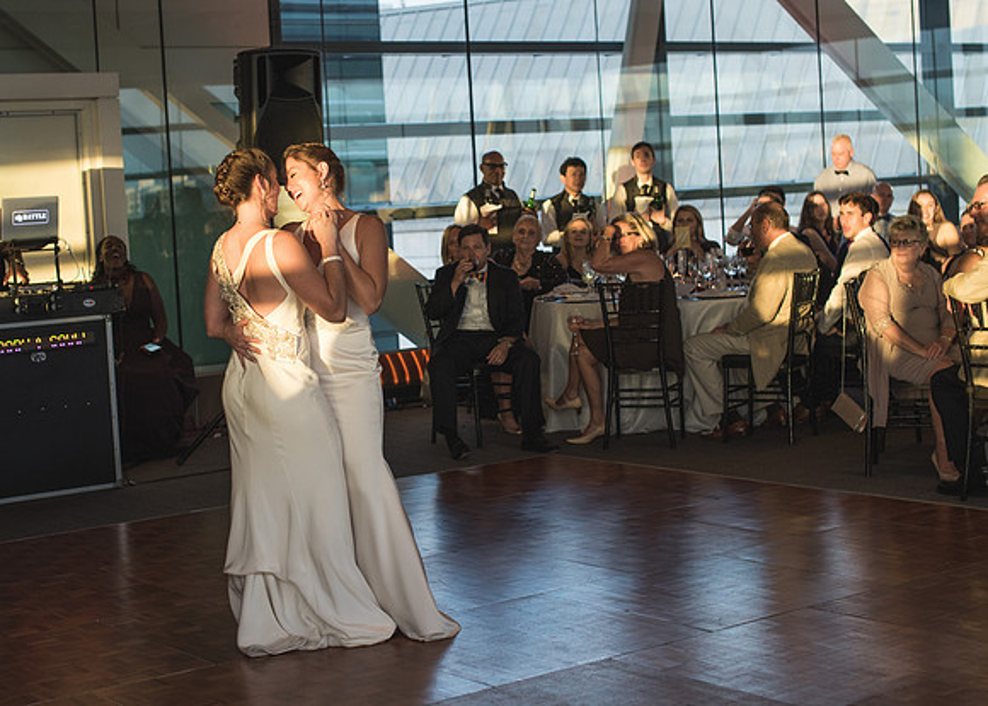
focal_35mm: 69
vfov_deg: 20.7
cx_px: 416
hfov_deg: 28.7
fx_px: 1926
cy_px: 291
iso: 450
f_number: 3.2
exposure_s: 1/200
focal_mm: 50
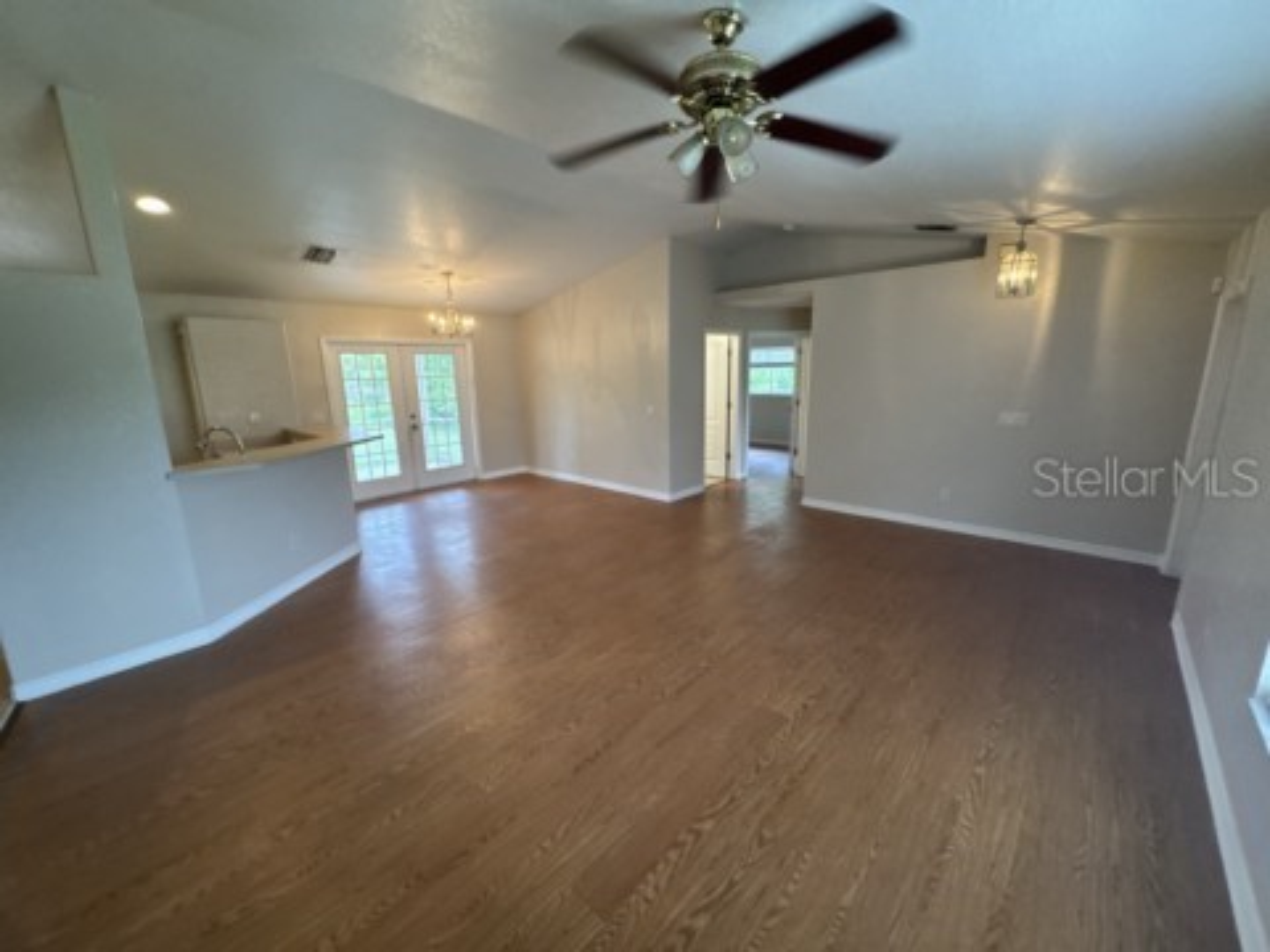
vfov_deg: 85.7
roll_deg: +0.1
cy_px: 476
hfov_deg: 102.1
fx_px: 514
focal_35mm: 14
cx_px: 635
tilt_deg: -10.5
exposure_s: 1/60
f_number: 2.2
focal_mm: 2.22
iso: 200
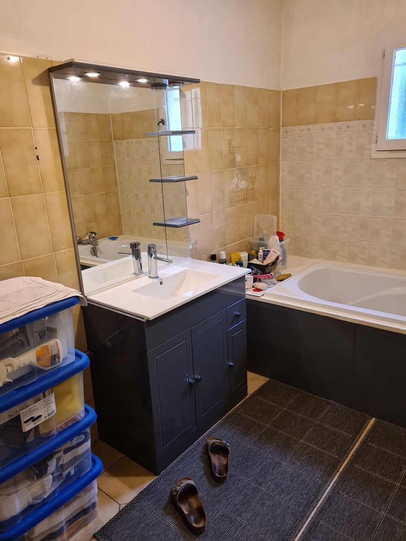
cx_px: 203
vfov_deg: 67.3
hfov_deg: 53.1
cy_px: 270
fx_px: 407
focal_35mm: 26
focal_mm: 5.4
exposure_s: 1/50
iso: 200
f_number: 1.8
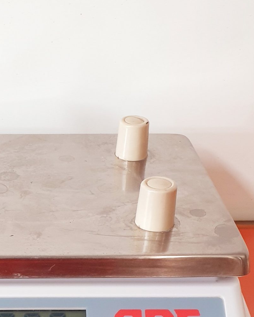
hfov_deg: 23.1
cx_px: 40
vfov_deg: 28.3
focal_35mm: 65
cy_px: 272
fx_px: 611
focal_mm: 4.3
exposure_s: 1/50
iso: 200
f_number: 2.4
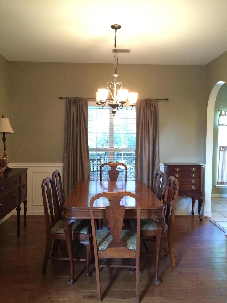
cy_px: 152
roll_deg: +0.4
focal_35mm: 29
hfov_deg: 48.2
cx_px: 114
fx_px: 254
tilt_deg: -2.3
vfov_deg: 61.7
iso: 250
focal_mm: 4.15
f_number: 2.2
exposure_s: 1/30
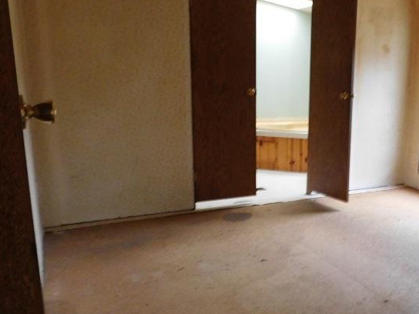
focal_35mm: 39
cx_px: 322
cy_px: 184
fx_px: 472
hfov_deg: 45.9
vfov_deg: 36.7
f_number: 3
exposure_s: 1/20
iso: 400
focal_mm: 4
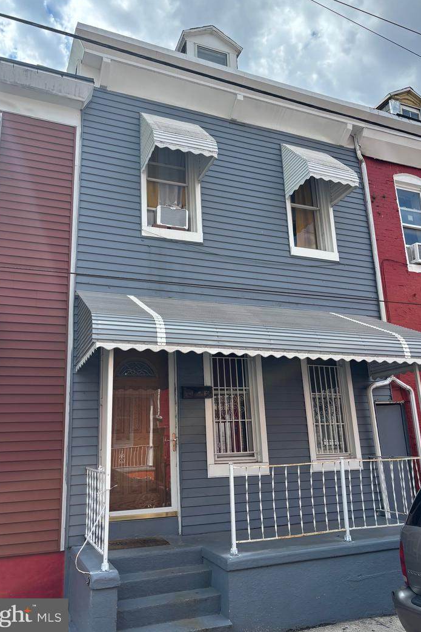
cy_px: 306
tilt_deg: +15.5
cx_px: 207
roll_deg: +1.6
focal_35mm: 28
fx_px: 491
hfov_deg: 46.4
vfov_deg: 65.5
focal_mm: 5.96
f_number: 1.6
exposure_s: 1/1845
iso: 50
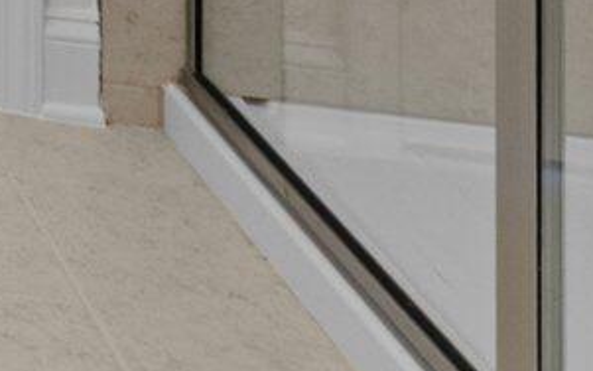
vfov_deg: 9.7
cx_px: -1022
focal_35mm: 104
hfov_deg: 12.6
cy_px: -748
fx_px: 1680
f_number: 6.3
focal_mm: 15
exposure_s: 1/15
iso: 400
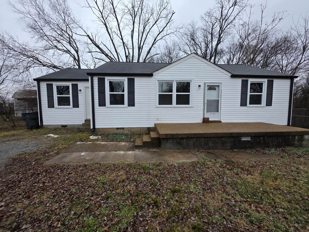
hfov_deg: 106.2
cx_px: 154
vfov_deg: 89.9
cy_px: 116
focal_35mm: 13
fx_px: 116
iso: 50
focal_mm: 2.2
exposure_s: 1/120
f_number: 1.9
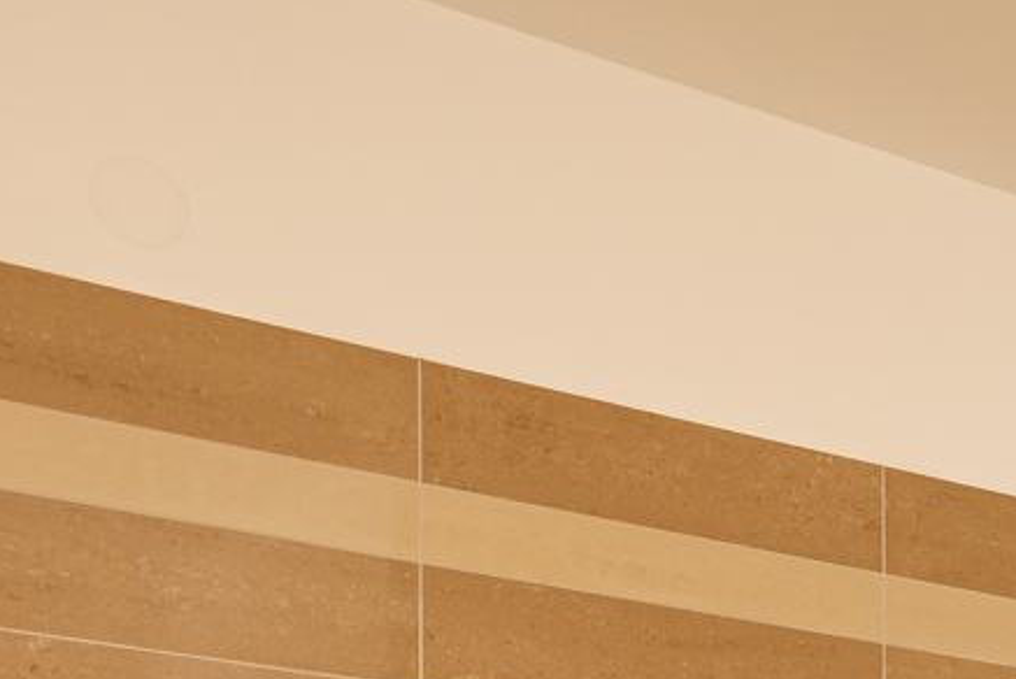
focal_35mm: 82
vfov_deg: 14.9
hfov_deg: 20.5
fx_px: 2316
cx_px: 1595
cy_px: 1162
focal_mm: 14
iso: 100
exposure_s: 1/4
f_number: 9
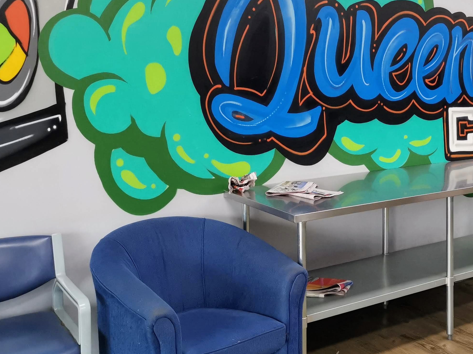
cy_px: 101
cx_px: 374
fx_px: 683
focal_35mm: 50
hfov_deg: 36.9
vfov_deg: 28.8
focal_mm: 5.58
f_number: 1.8
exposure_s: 1/100
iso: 250
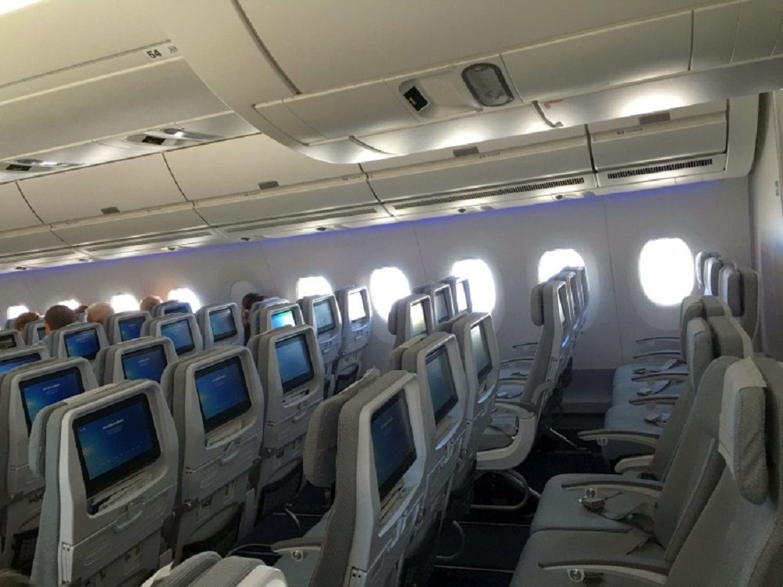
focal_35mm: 29
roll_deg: +10.1
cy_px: 294
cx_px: 392
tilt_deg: -2.4
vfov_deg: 48.2
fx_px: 656
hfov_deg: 61.7
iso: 25
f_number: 2.2
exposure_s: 1/30
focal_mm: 4.15
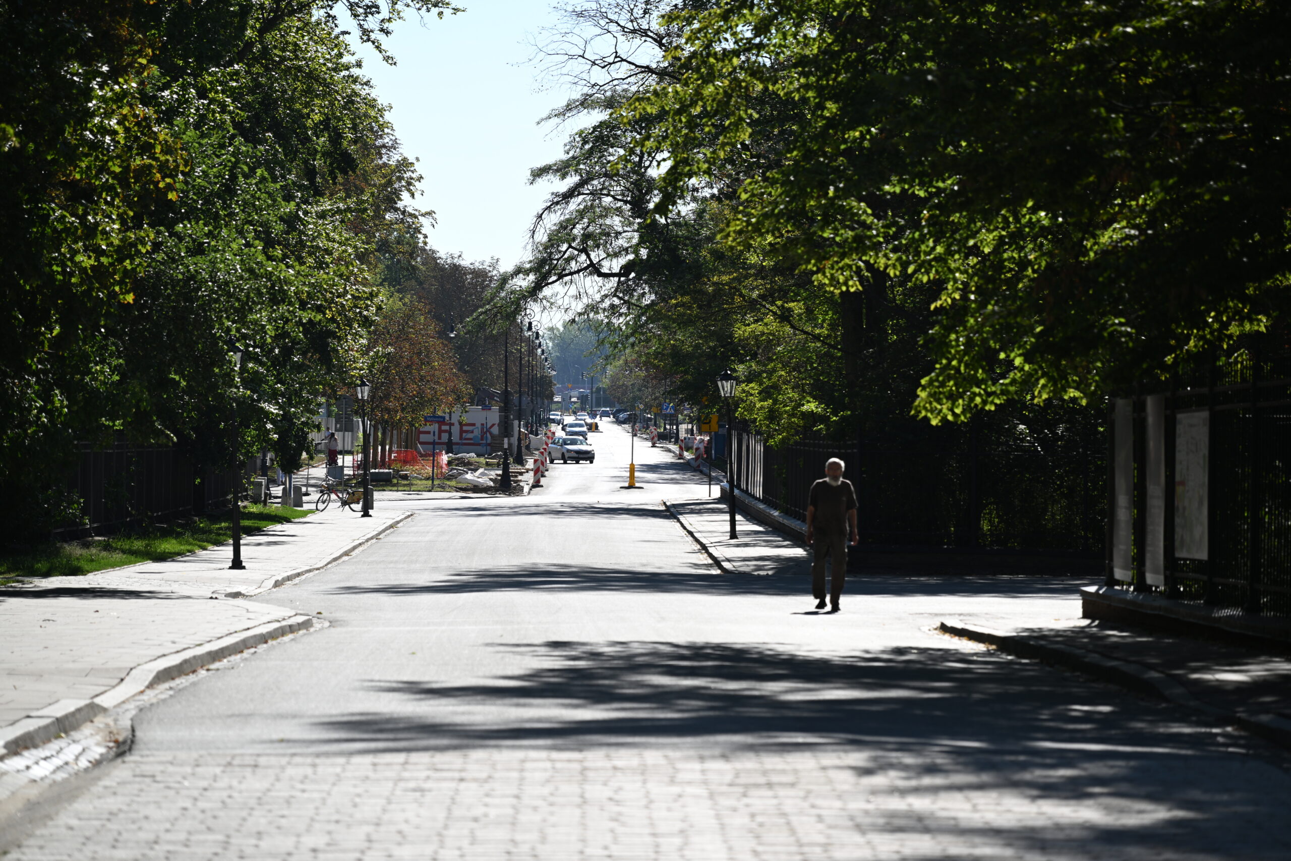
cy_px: 430
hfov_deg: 17.1
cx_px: 646
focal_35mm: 120
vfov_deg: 11.4
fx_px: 4303
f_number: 4.5
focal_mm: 120
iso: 64
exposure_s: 1/500
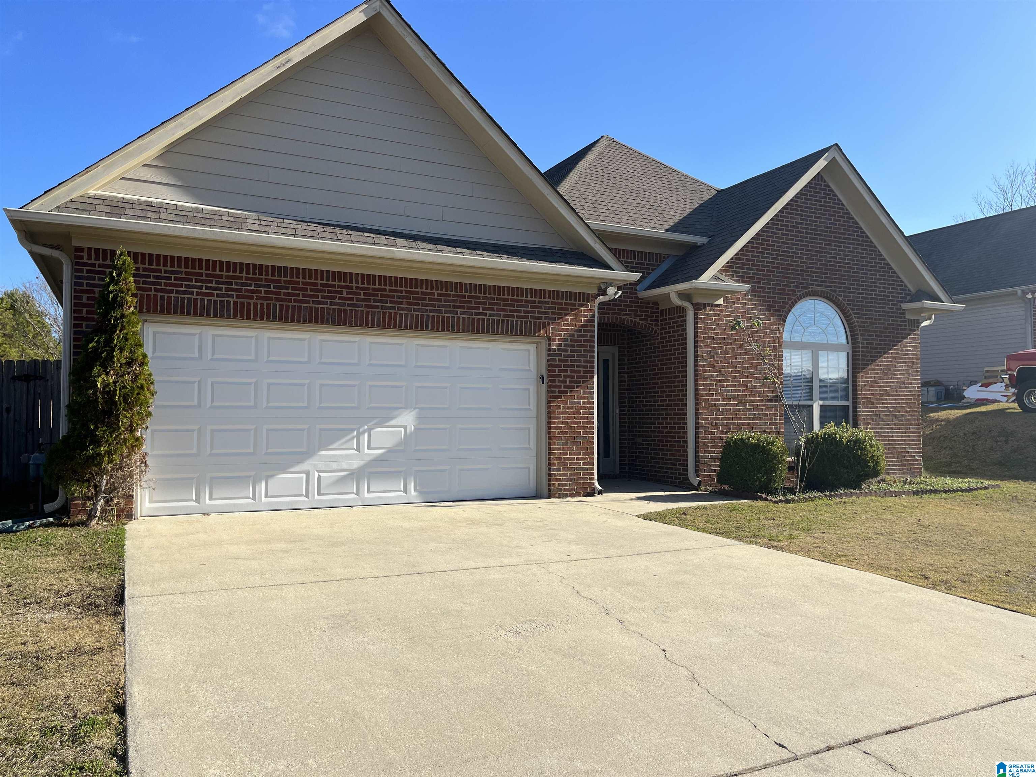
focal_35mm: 26
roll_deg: -0.1
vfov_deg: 53.1
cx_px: 518
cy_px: 388
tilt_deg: +2.6
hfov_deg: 67.3
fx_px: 778
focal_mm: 5.1
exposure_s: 1/3135
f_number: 1.6
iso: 50
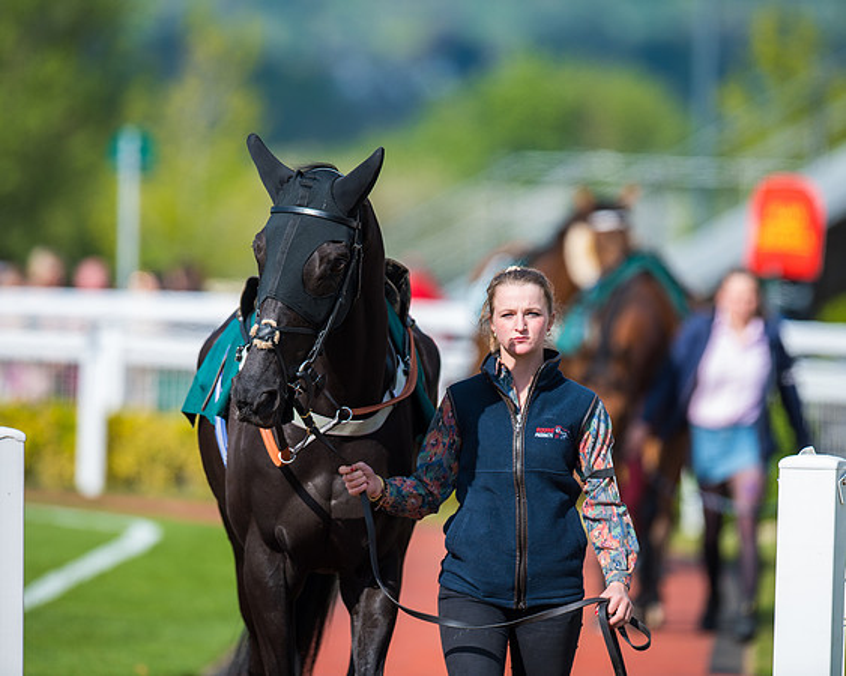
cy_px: 338
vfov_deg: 3.4
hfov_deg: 4.3
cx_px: 423
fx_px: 11289
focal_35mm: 451
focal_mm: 400
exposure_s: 1/1250
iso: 160
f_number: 5
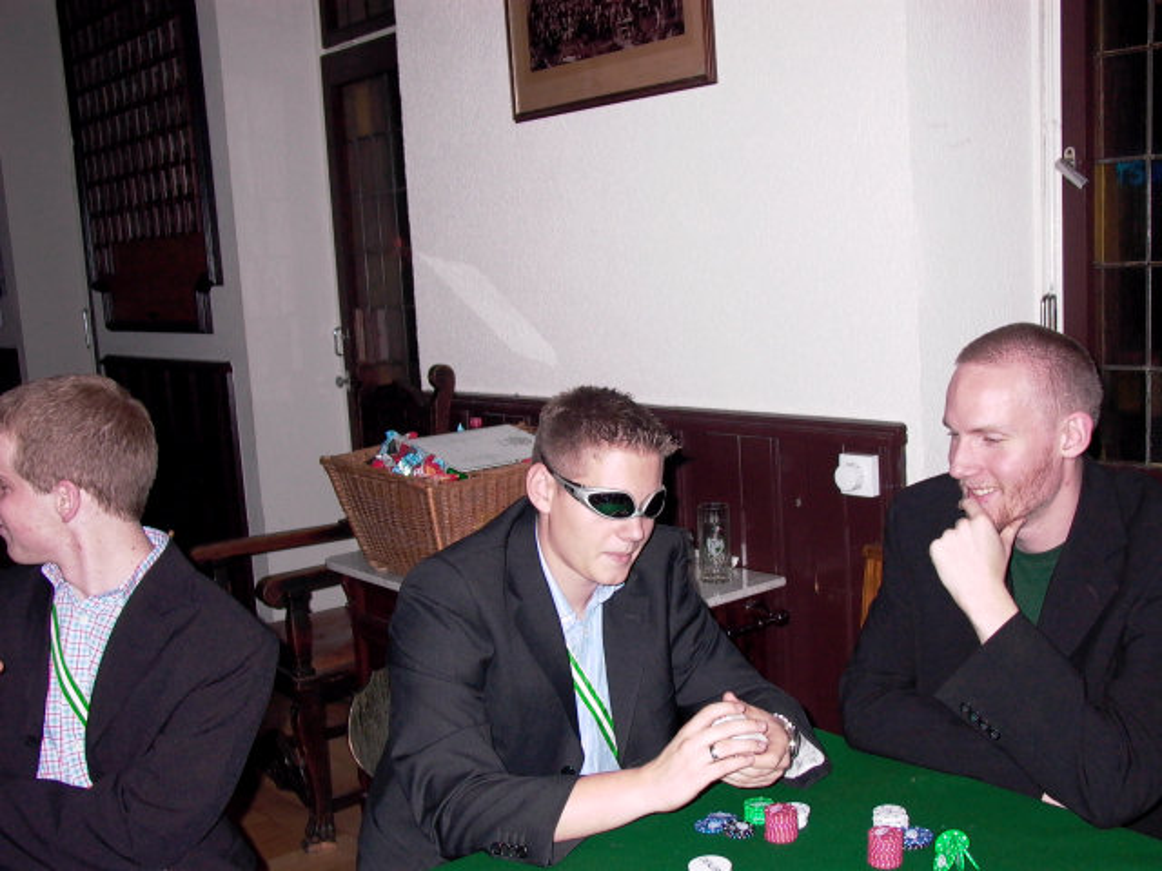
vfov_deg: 37.7
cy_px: 436
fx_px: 1276
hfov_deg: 49.0
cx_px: 581
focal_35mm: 38
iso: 100
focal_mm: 8.19
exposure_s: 1/64.2
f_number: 2.13
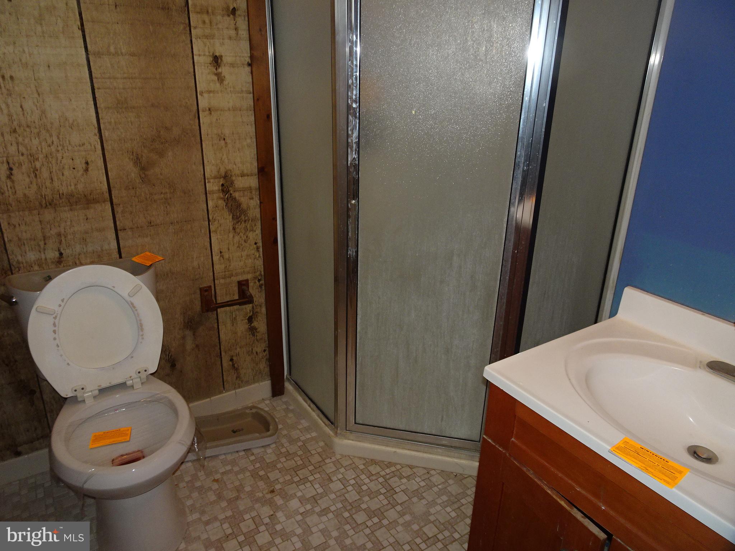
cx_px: 368
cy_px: 276
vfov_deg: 56.8
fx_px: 510
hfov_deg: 71.6
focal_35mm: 24
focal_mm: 4.1
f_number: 3.5
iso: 200
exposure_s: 1/30
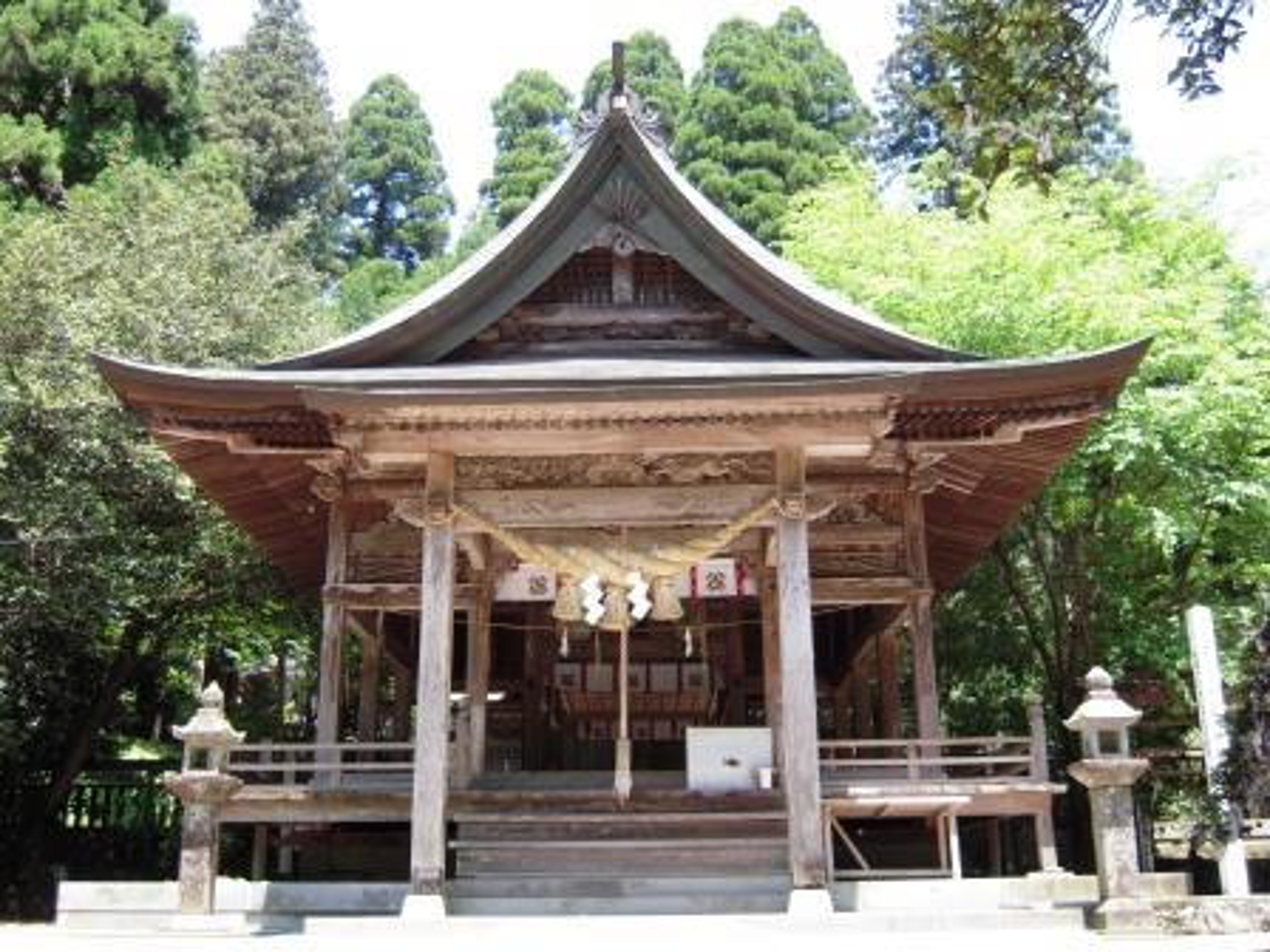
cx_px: 635
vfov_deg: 38.7
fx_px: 1357
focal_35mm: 37
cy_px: 476
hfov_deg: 50.1
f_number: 3
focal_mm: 6.5
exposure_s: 1/250
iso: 160
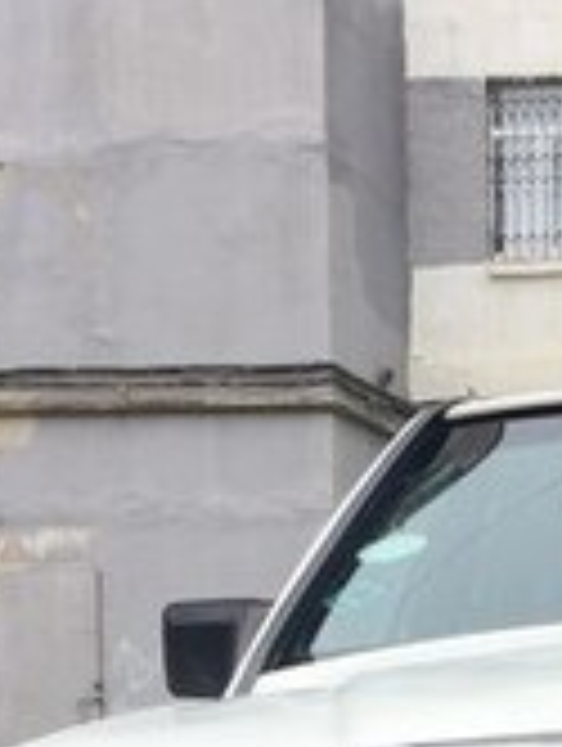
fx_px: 2483
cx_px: 805
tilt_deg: -3.6
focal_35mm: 115
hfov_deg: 12.4
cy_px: 1028
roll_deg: -0.1
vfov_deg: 16.0
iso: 32
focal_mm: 4.15
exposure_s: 1/542
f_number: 2.2
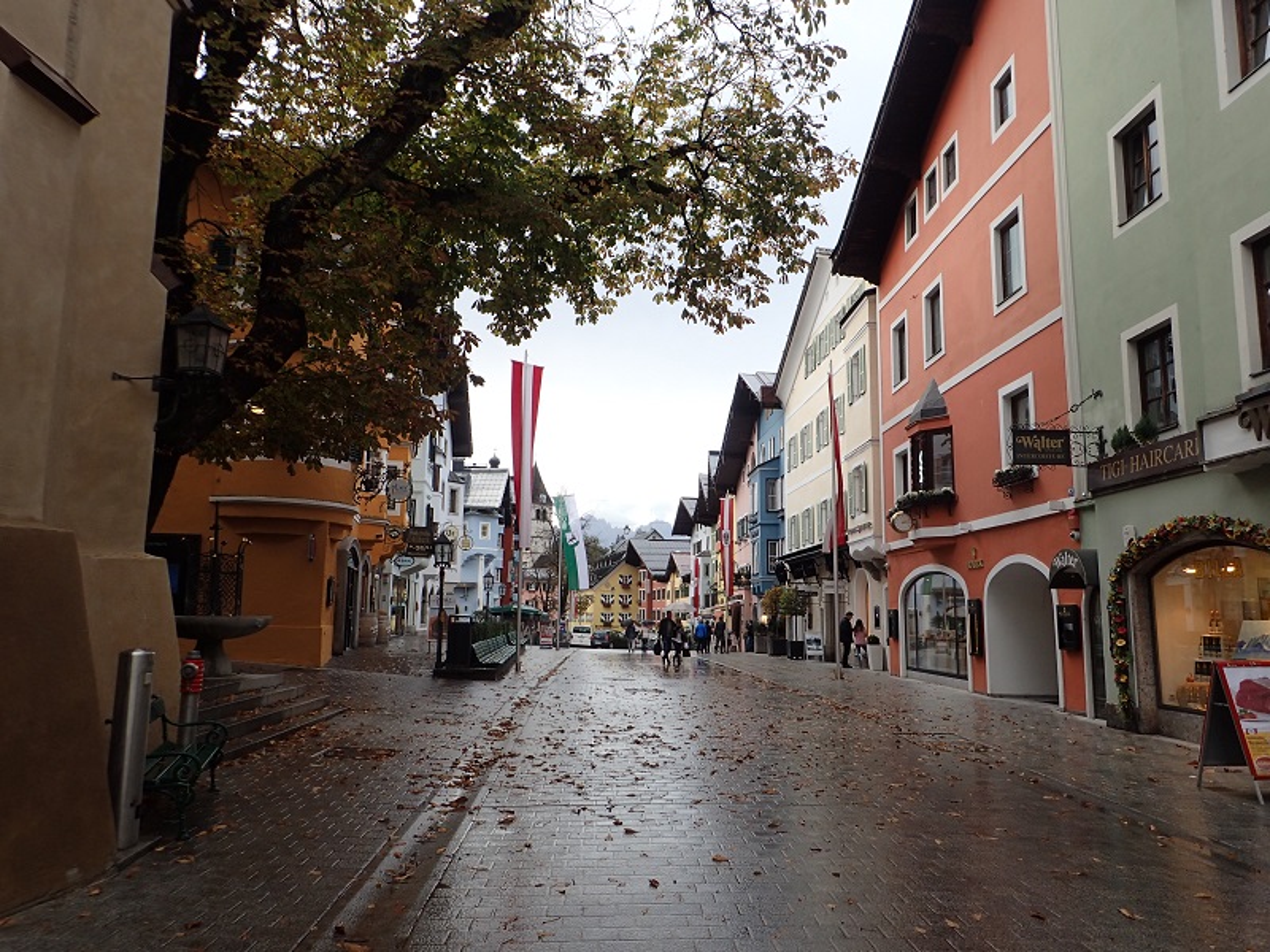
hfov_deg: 69.4
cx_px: 635
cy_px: 476
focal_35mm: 25
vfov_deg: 54.9
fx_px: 917
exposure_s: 1/160
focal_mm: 4.5
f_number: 2.8
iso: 100
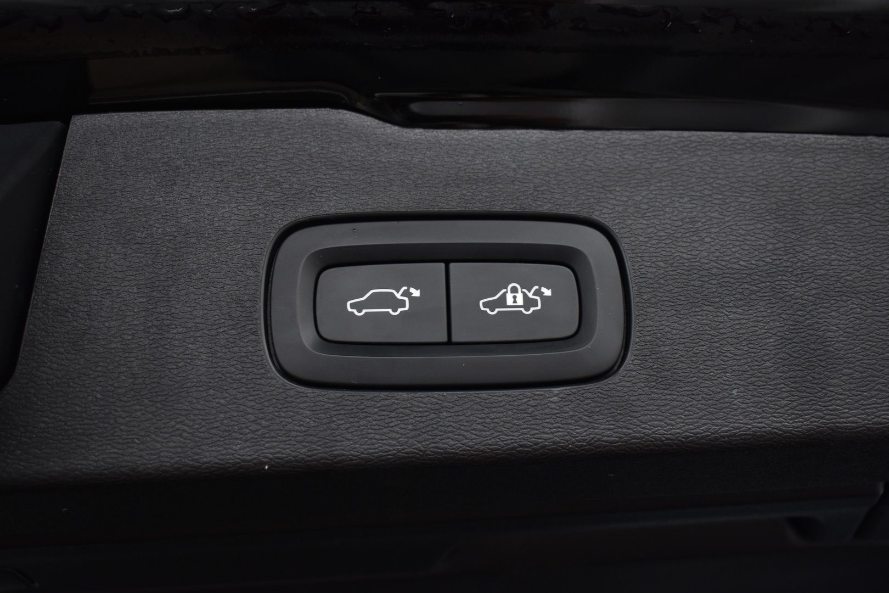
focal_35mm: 45
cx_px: 444
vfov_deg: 29.9
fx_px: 1111
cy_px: 296
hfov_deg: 43.6
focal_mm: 30
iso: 560
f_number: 4.2
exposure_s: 1/50
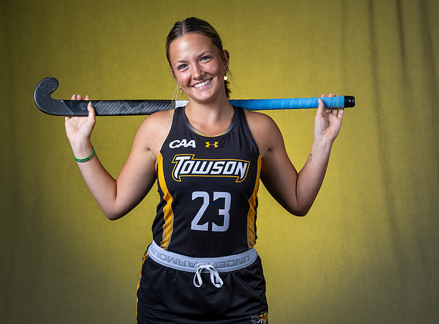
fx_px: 912
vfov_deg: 20.2
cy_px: 154
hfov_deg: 27.1
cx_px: 221
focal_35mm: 72
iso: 100
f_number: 7.1
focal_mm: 57
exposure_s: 1/200
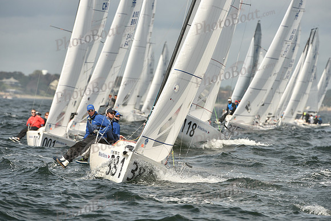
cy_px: 110
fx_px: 3678
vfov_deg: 3.4
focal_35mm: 400
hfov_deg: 5.2
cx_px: 166
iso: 320
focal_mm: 400
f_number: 8
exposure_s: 1/1250
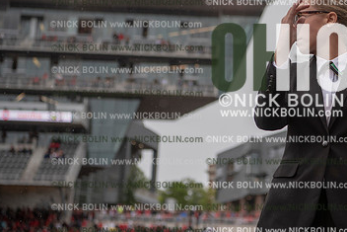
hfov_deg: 20.4
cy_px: 71
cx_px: 281
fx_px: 955
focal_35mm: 99
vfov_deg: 13.8
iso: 250
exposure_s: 1/1250
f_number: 3.5
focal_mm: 60
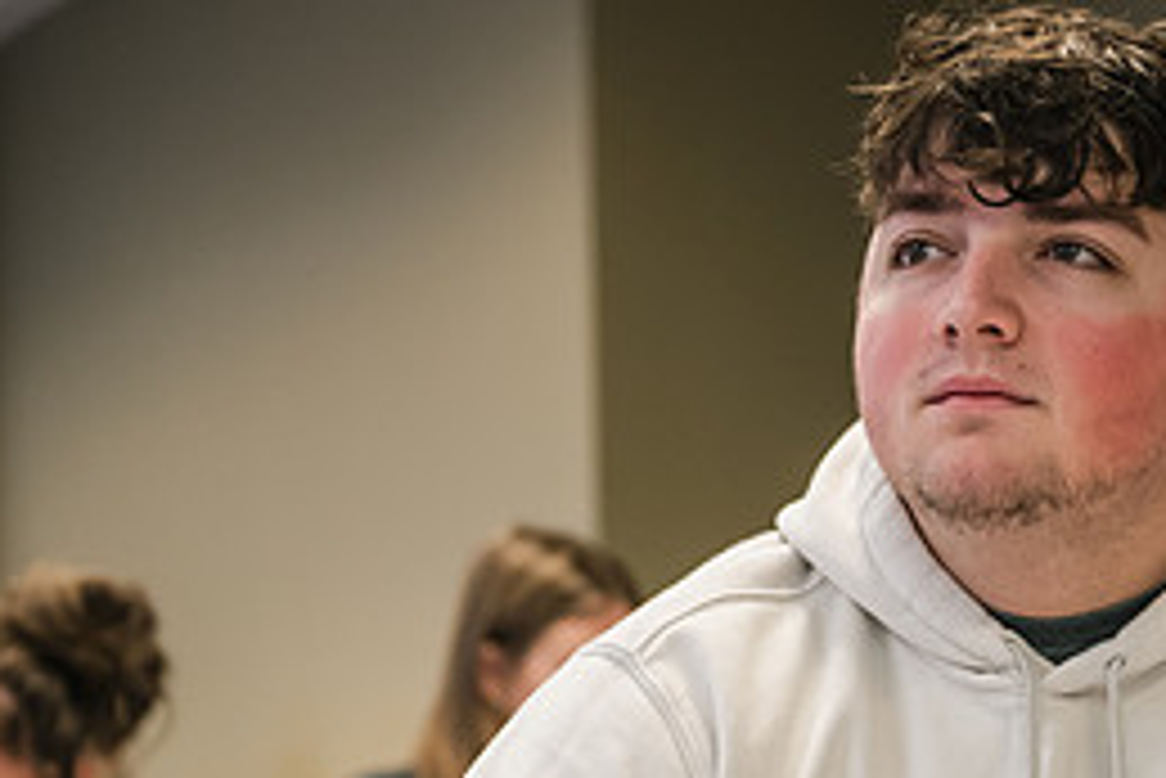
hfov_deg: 18.2
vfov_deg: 12.1
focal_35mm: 112
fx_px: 3629
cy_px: 762
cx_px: 747
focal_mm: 50
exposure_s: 1/200
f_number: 2.8
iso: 1250
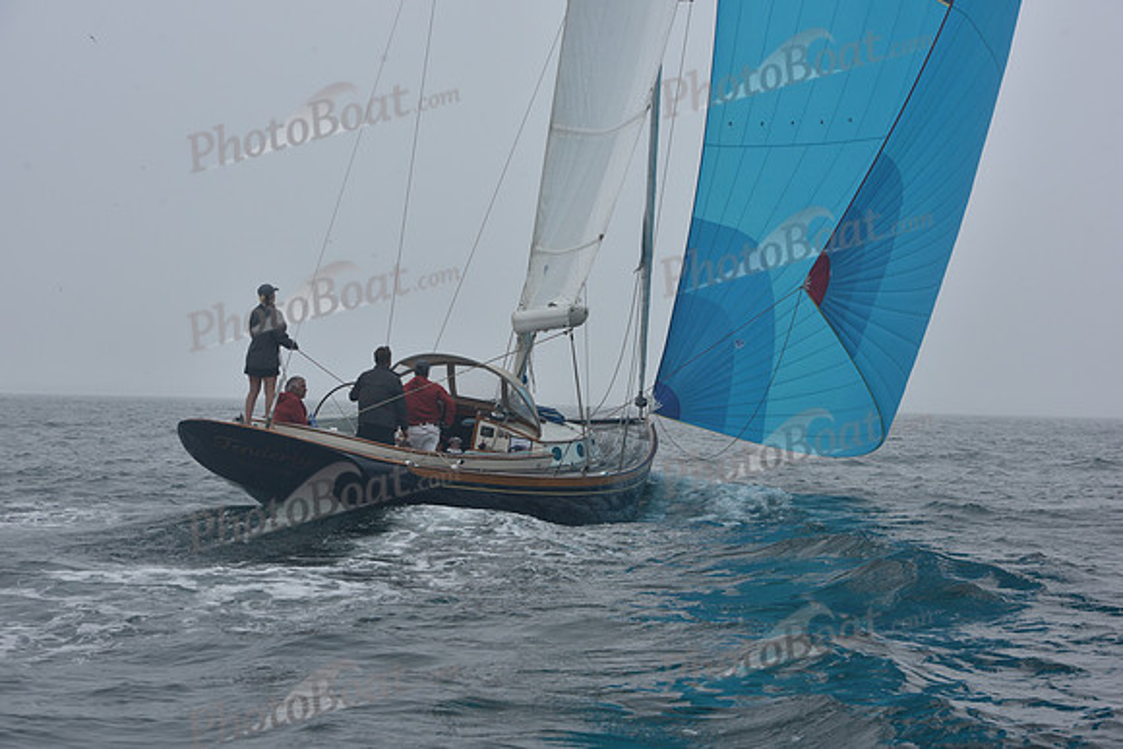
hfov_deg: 28.8
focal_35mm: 70
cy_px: 374
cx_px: 562
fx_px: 2184
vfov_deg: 19.5
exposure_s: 1/800
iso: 250
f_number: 9
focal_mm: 70
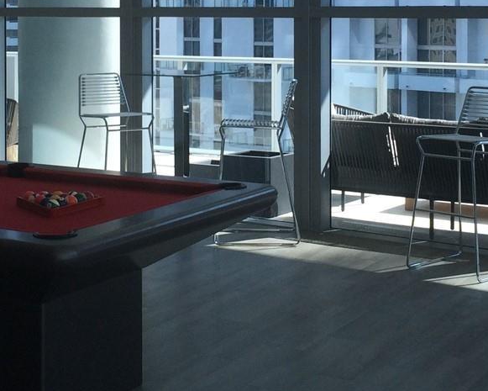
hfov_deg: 24.4
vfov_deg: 19.3
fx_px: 1127
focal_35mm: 78
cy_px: 43
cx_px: 187
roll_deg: -0.2
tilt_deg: -3.2
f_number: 2.2
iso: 32
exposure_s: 1/540
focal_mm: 4.15
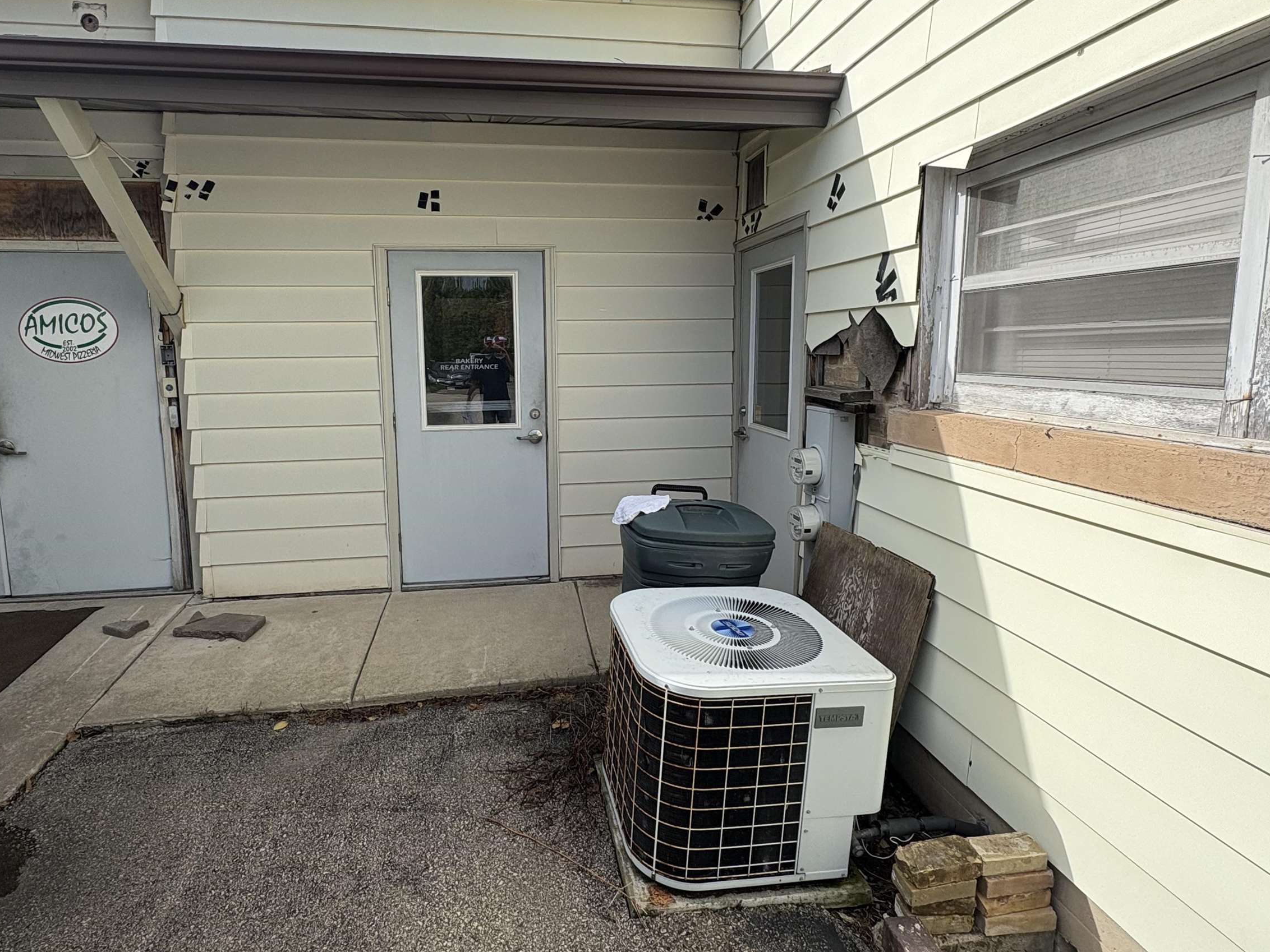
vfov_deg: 68.5
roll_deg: +1.0
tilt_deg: -5.9
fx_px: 697
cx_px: 587
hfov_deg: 84.5
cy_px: 433
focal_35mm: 19
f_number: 2.2
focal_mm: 2.22
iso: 64
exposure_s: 1/1536
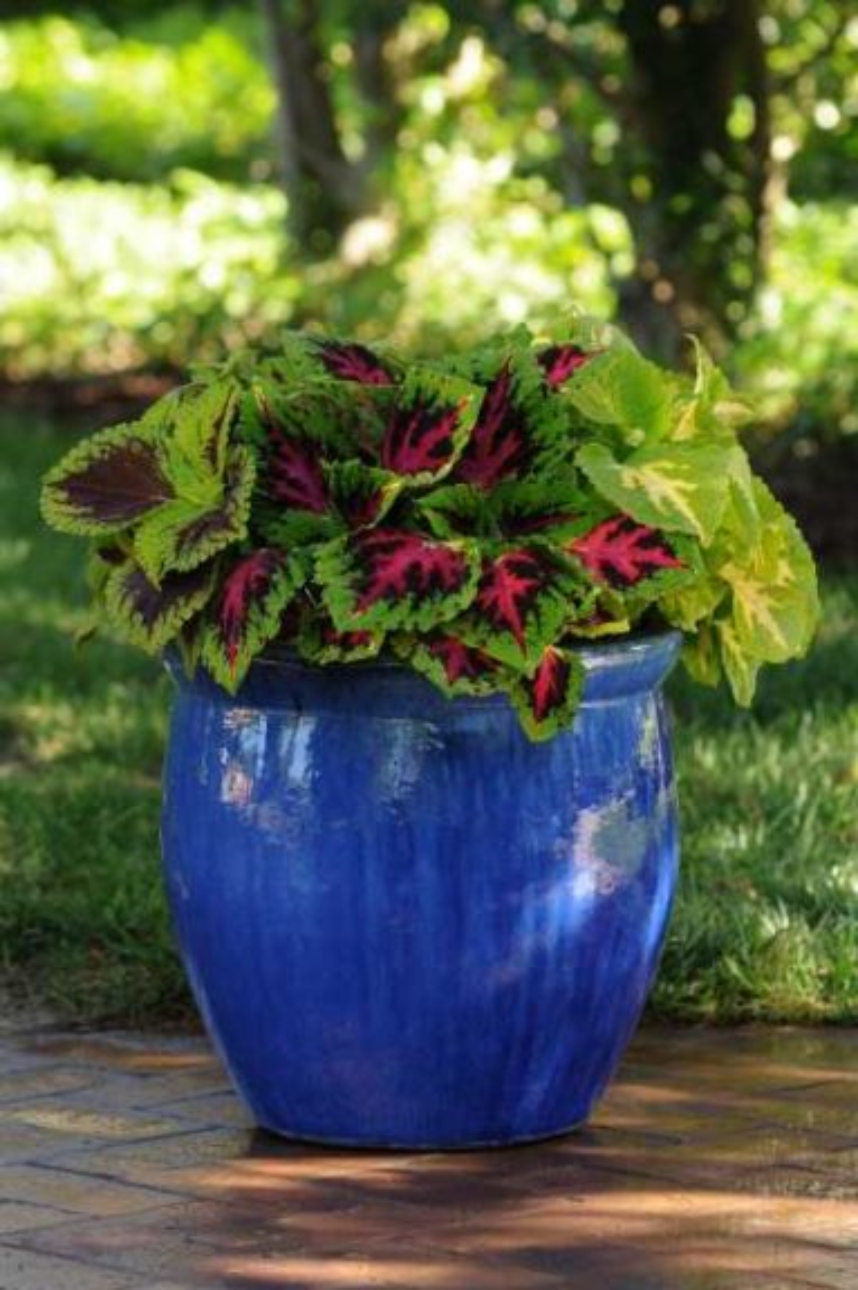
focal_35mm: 218
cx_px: 429
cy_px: 645
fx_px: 7789
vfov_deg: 9.5
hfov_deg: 6.3
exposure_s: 1/80
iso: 200
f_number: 5.6
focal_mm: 145
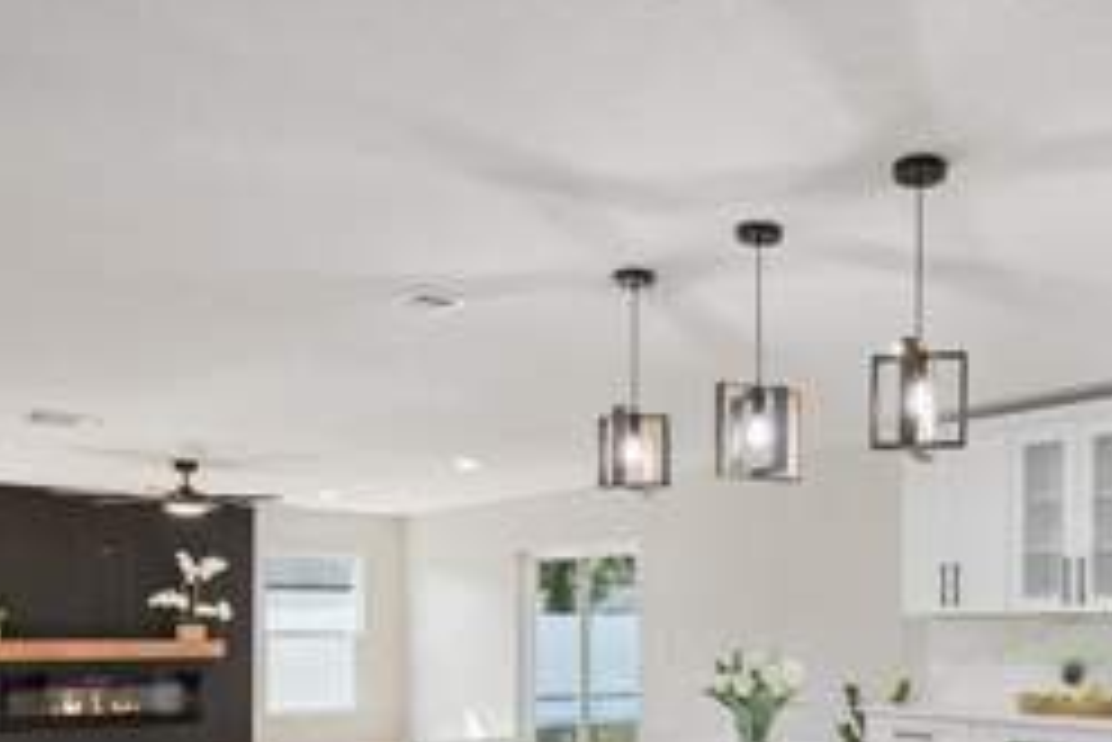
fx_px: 1082
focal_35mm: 35
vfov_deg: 36.2
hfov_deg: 52.7
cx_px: 788
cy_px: 630
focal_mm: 18
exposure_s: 1/50
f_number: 8
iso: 400
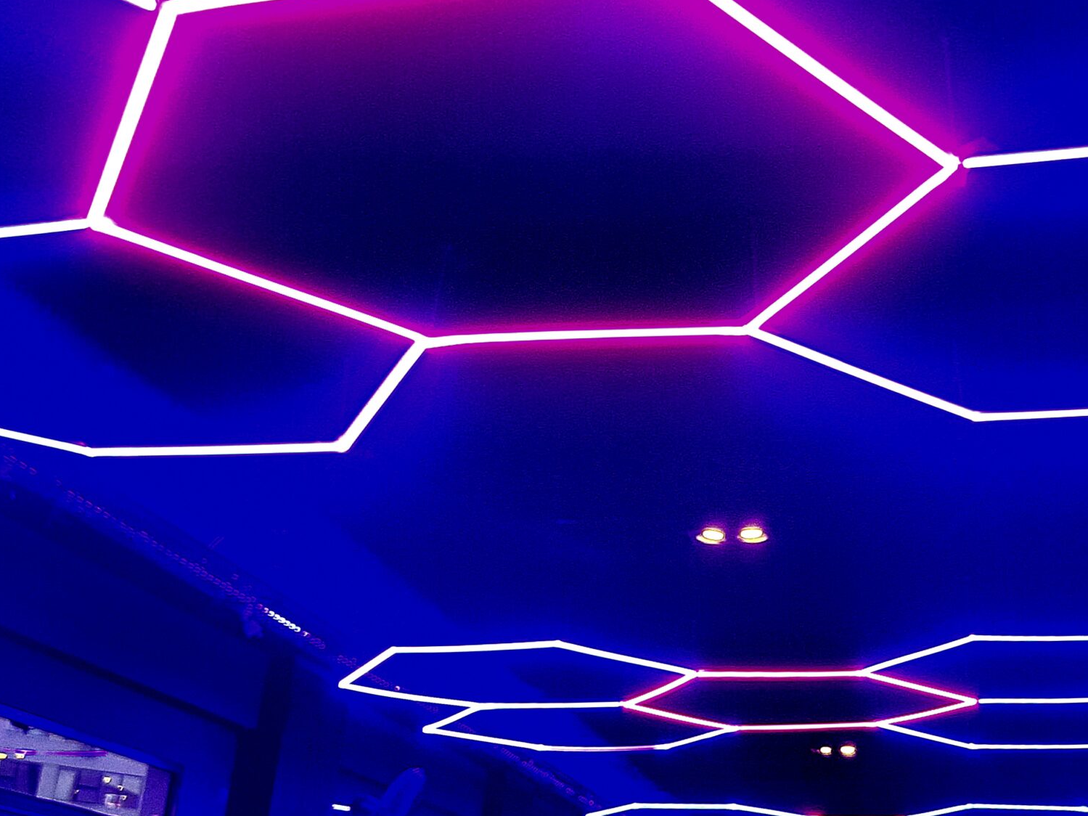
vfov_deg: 35.1
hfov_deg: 45.3
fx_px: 1289
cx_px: 701
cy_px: 447
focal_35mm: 41
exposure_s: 1/60.2
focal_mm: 5.23
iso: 200
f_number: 1.8
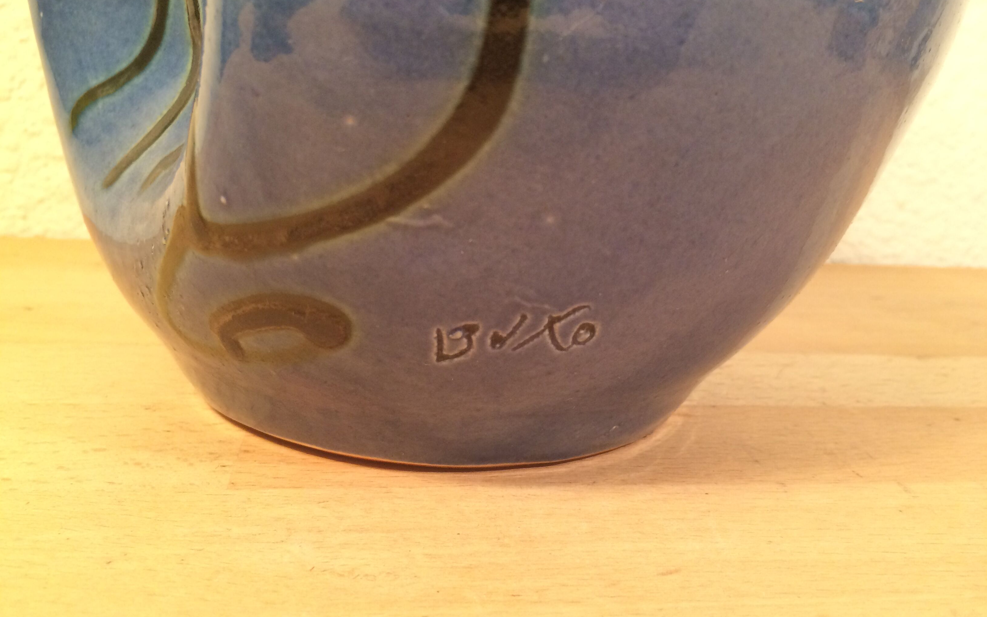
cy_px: 292
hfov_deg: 61.2
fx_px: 834
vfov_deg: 40.6
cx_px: 496
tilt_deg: -10.9
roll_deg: -3.9
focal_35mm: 31
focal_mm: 4.15
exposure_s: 1/33
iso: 160
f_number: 2.2
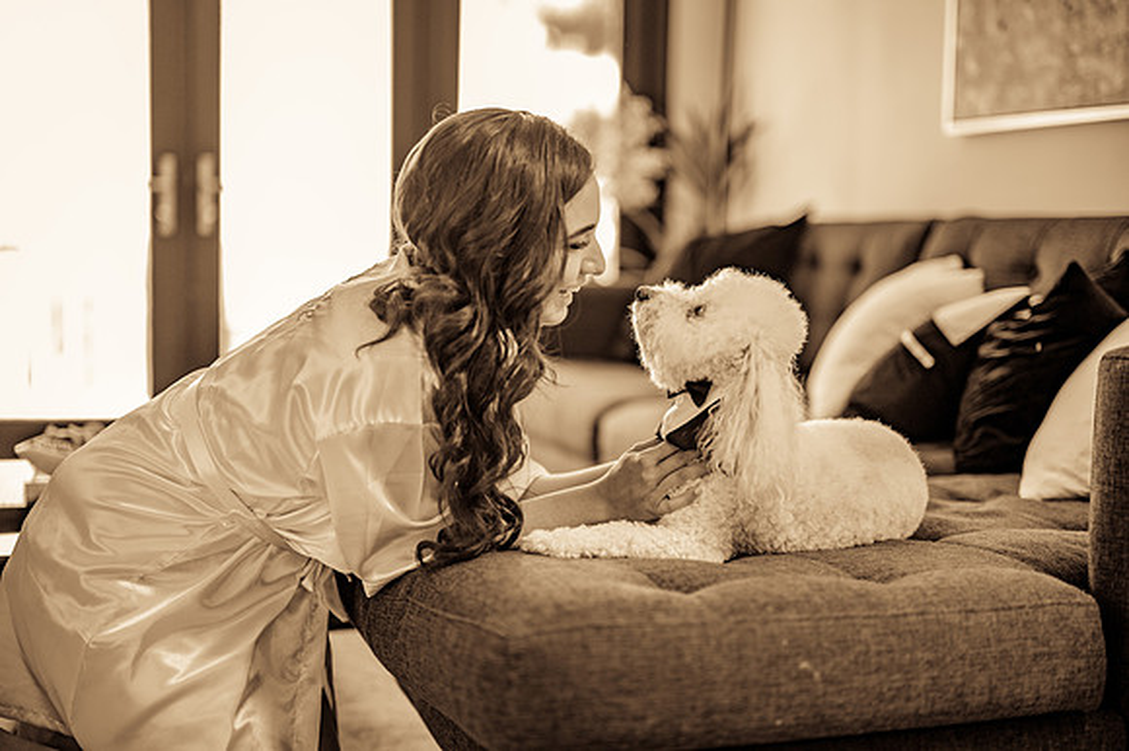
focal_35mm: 50
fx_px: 1567
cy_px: 376
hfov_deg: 39.6
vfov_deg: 27.0
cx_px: 564
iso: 400
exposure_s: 1/500
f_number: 1.2
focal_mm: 50
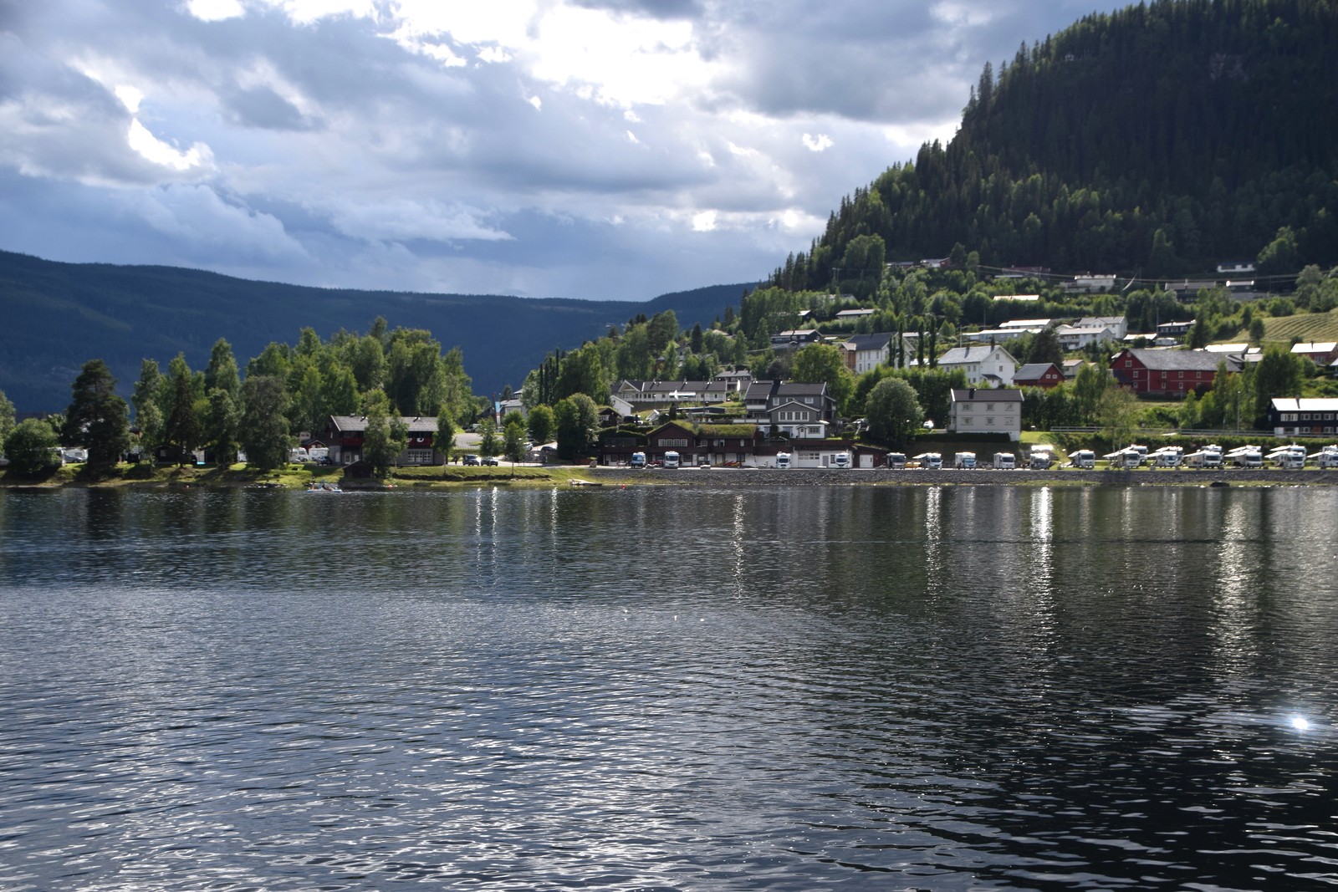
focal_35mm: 57
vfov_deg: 23.8
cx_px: 669
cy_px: 446
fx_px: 2119
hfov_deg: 35.1
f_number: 10
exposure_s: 1/400
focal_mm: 38
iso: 200
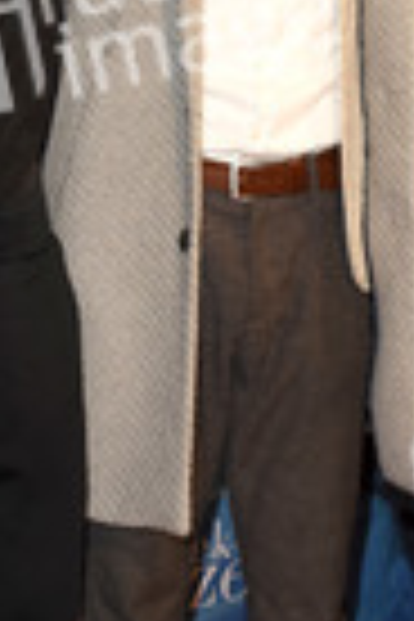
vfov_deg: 15.8
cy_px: 248
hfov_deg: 10.5
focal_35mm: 130
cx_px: 234
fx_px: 2242
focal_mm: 30
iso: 500
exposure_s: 1/160
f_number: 8
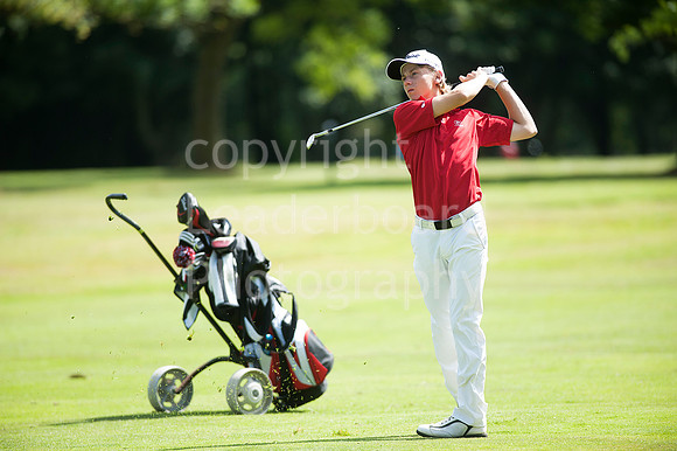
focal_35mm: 300
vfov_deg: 4.6
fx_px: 5638
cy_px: 226
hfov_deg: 6.9
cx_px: 338
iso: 320
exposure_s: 1/1250
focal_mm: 300
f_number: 4
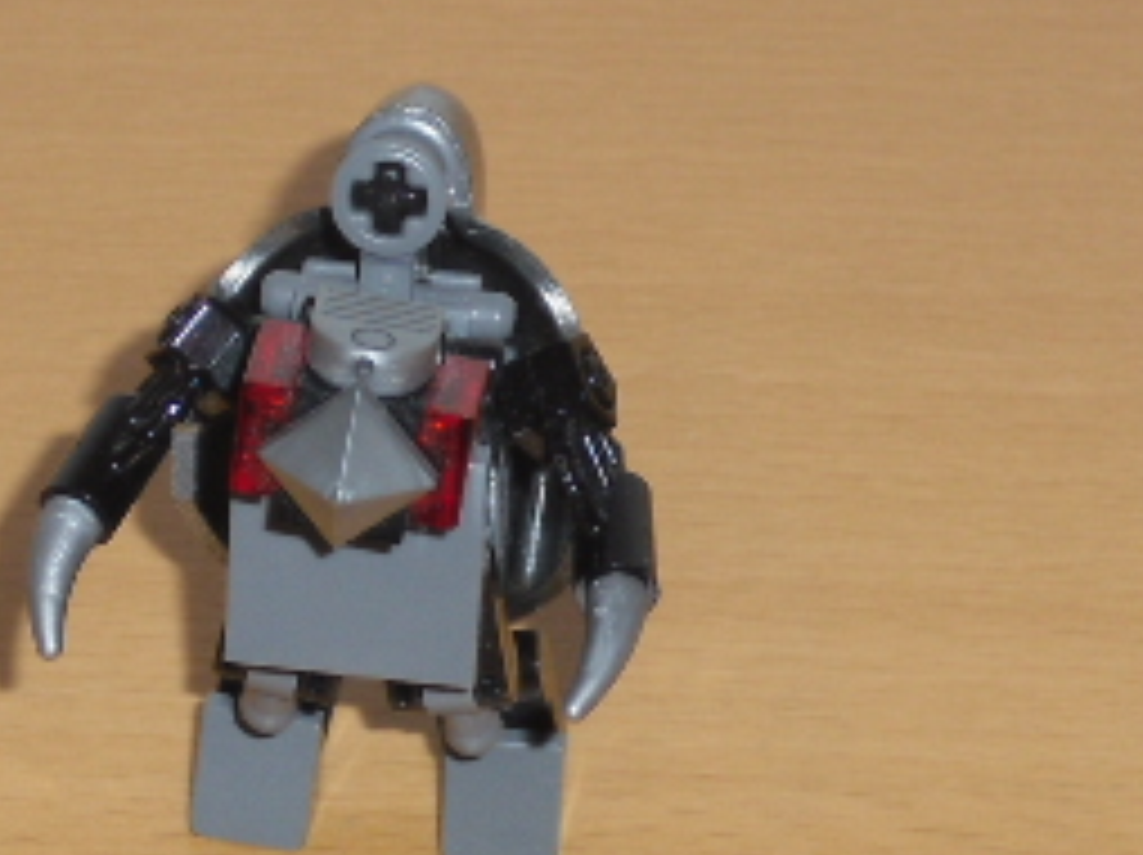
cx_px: 310
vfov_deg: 6.7
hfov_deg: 8.9
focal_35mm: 222
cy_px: 482
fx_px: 7323
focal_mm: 15.7
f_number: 5.1
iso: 200
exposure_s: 1/60
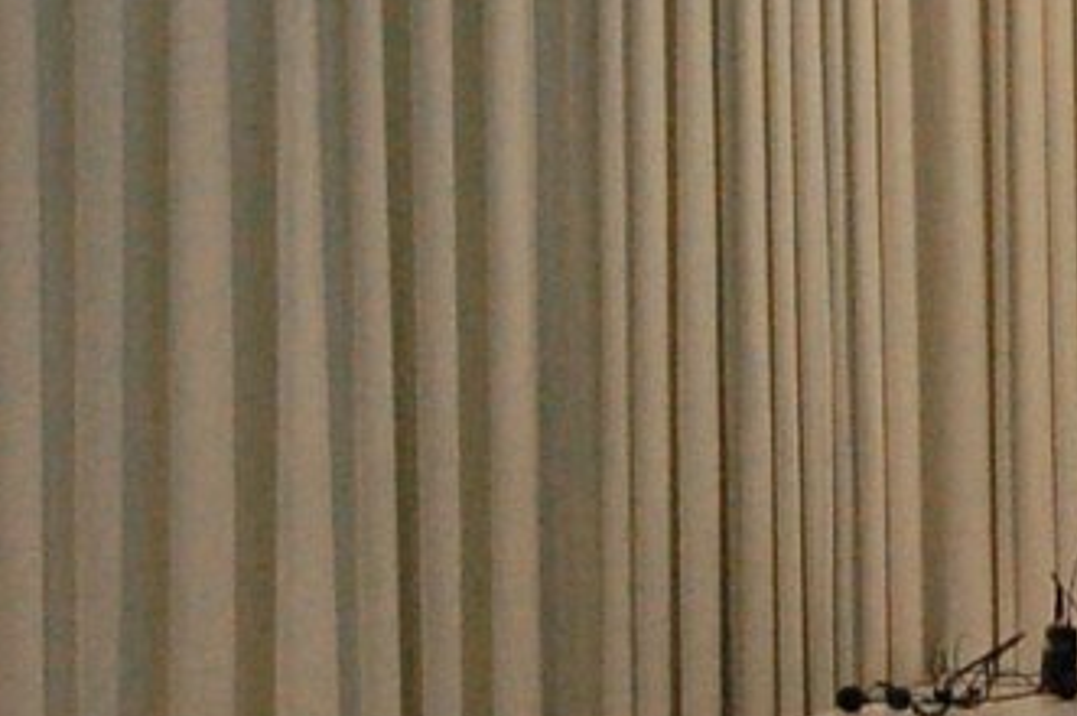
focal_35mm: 290
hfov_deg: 6.8
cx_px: 2261
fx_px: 8667
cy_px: 68
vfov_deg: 4.7
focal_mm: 32
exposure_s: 1/125
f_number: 5
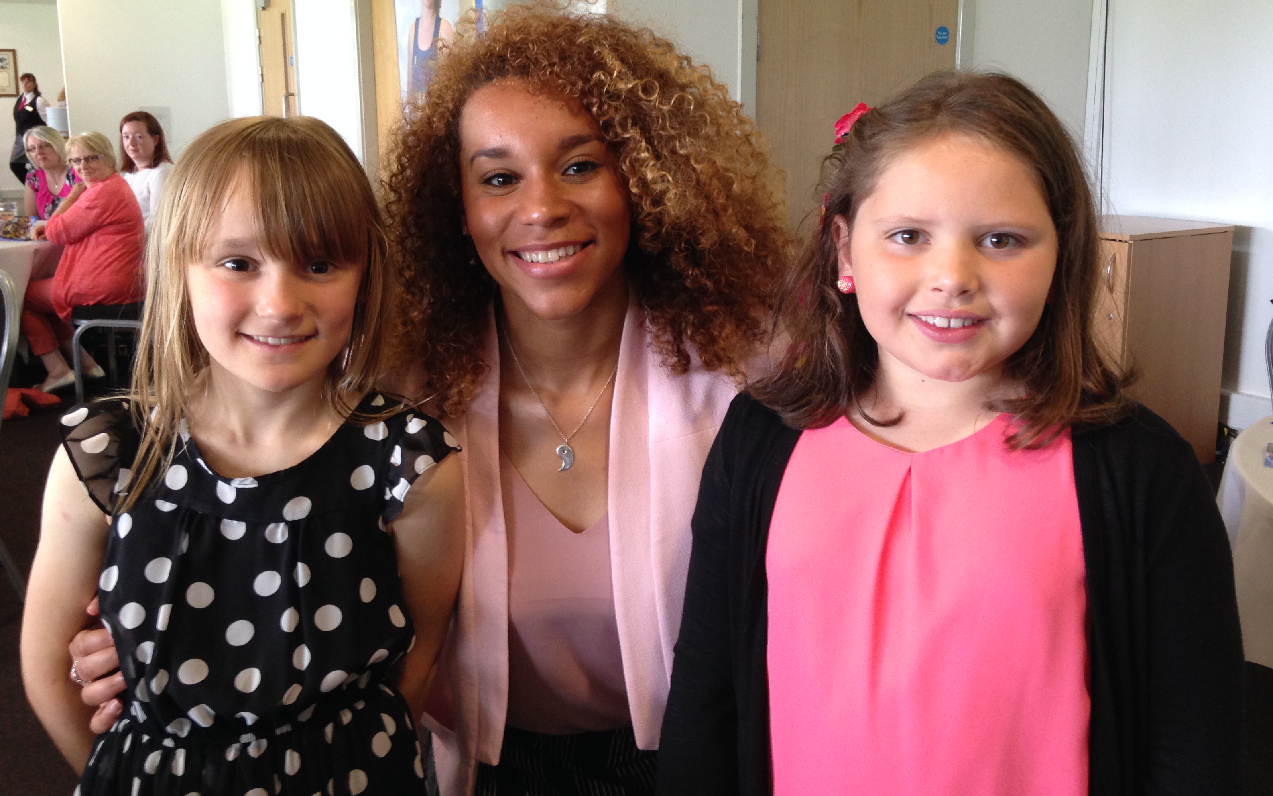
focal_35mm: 36
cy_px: 312
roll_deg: -1.1
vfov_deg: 35.2
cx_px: 643
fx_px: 1249
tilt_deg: -9.7
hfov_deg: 54.0
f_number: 2.4
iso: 125
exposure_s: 1/20
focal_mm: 4.12
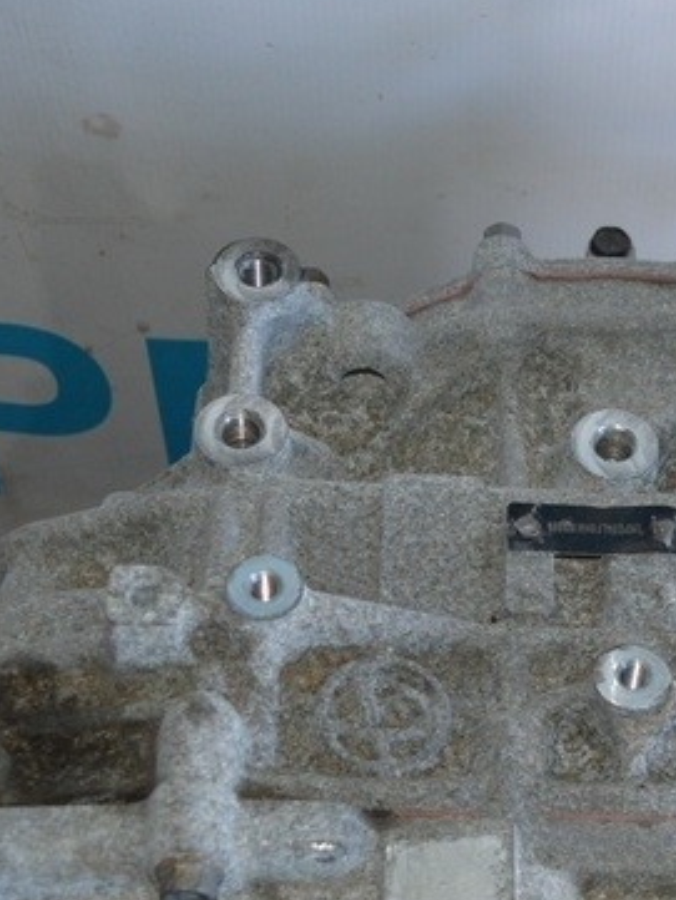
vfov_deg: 21.7
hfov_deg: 16.3
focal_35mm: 90
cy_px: 592
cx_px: 534
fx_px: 2342
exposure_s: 1/60
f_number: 3.8
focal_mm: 22
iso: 500
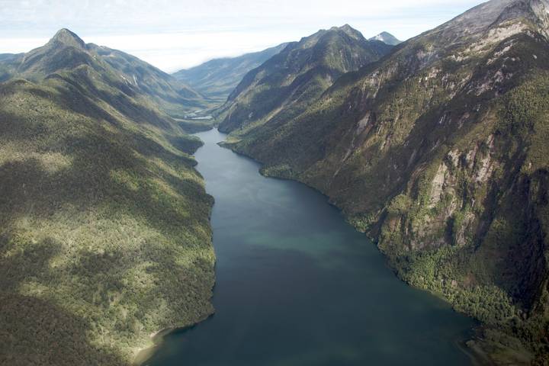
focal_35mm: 32
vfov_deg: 41.7
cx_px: 274
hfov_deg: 59.5
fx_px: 480
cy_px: 183
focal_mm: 21
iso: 200
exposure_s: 1/250
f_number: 8
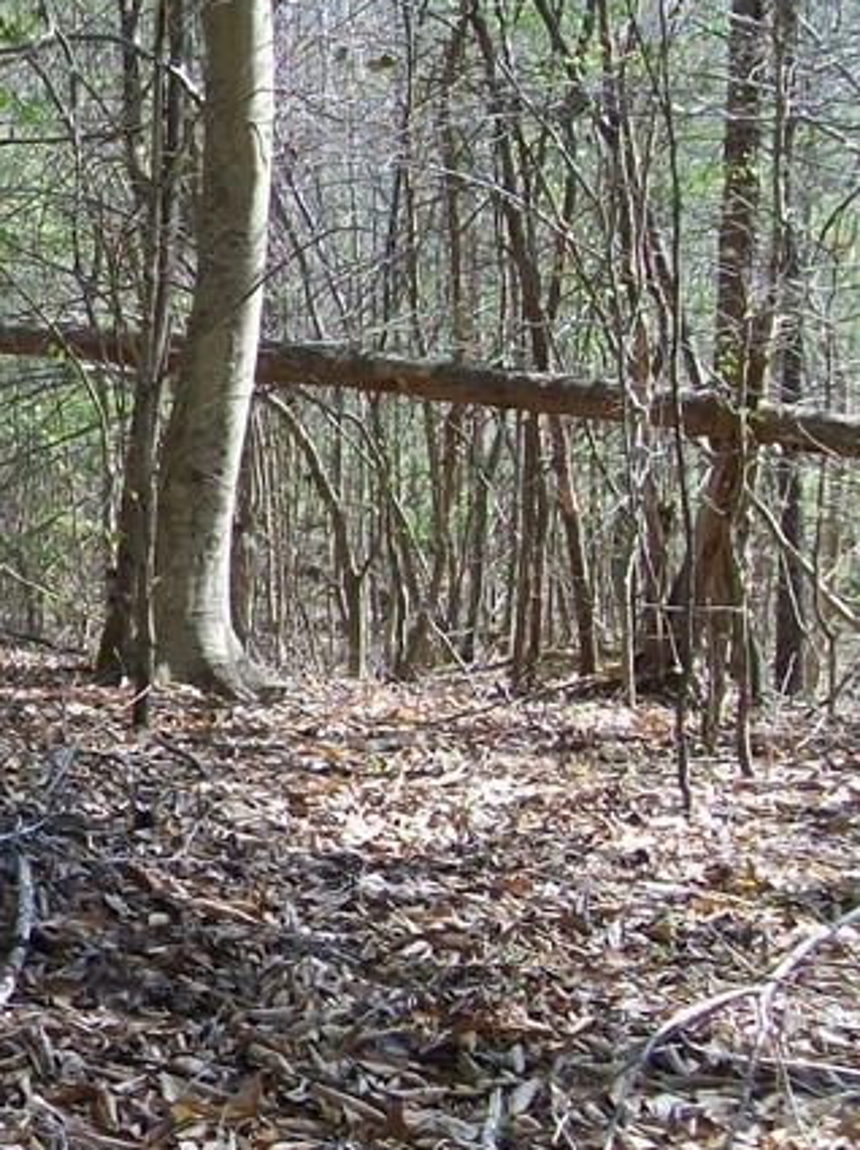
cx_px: -349
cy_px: 620
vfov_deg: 23.9
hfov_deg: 16.7
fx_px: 2720
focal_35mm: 82
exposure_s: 1/250
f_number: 2.7
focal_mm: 6.1
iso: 64
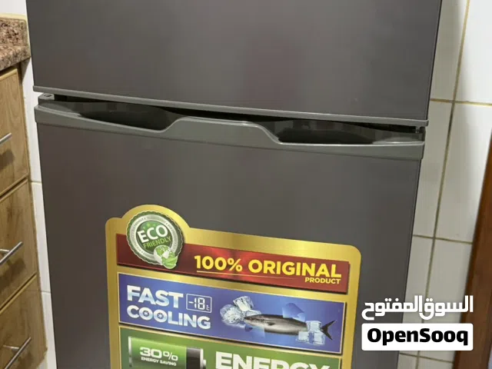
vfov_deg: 56.8
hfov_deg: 71.6
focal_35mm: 24
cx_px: 246
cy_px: 184
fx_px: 341
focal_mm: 6.76
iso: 400
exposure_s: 1/50
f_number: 1.78
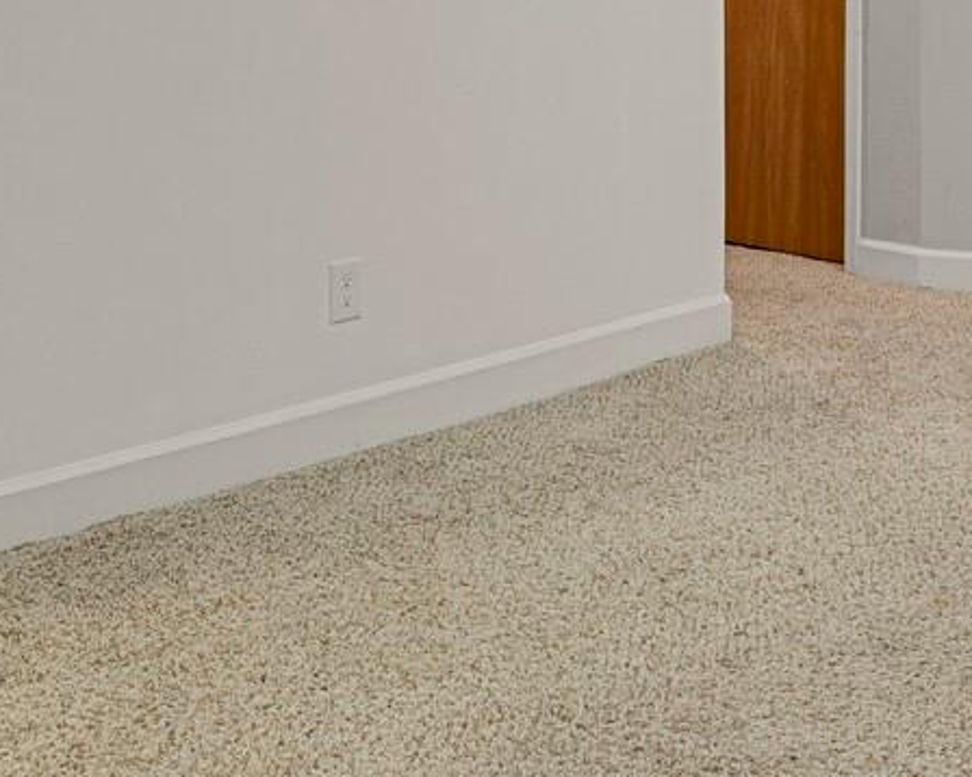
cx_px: 541
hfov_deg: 33.0
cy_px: -100
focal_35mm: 57
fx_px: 1639
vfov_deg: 24.7
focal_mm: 17
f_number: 8
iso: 250
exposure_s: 4
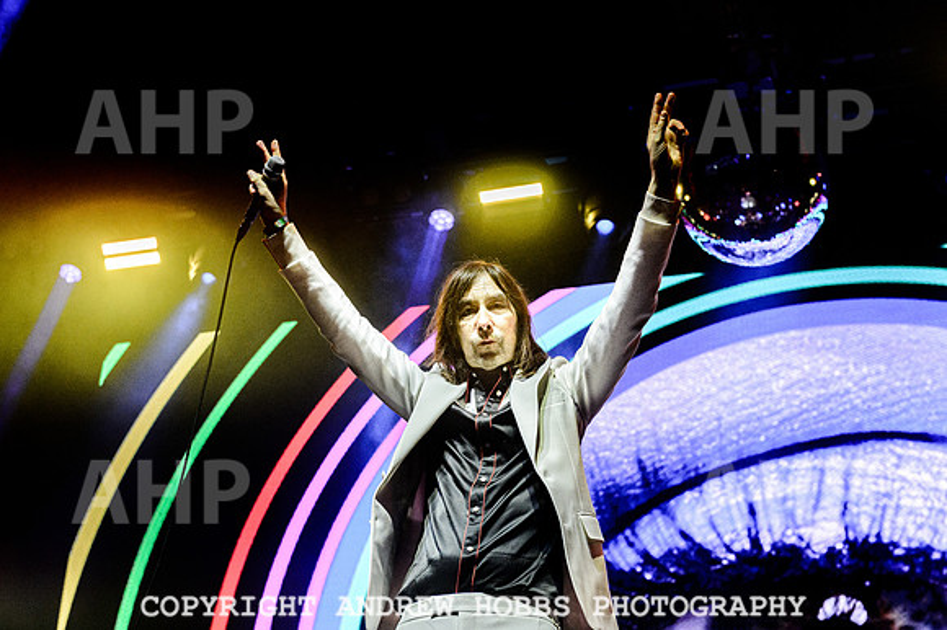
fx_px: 1840
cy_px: 315
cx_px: 474
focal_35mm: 70
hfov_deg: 28.9
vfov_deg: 19.4
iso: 4000
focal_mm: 70
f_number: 5.6
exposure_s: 1/3200
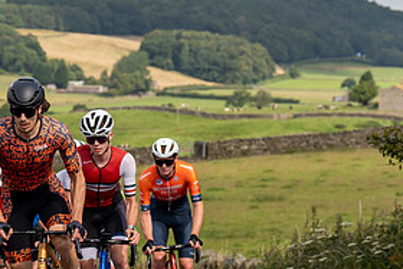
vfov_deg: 7.0
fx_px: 2184
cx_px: 52
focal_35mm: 195
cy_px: 92
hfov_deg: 10.5
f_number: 4
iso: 100
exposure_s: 1/1000
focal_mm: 70
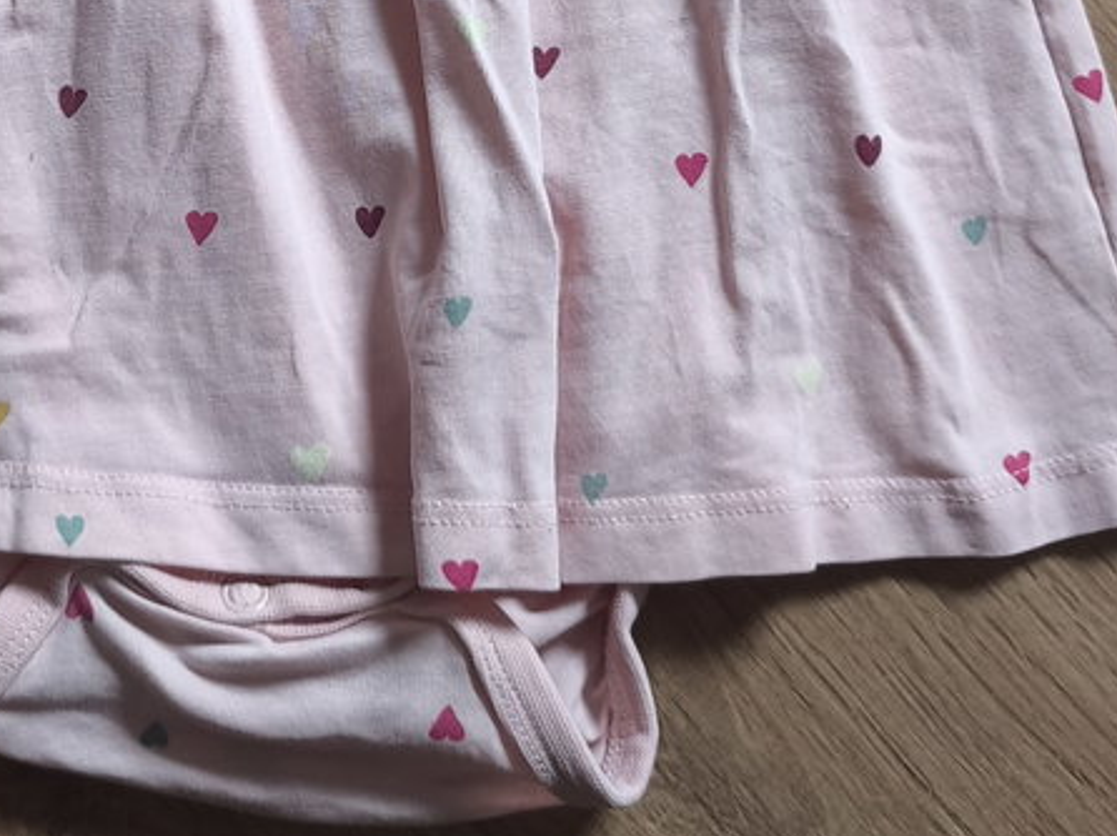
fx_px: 2064
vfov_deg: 21.2
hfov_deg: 29.8
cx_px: 278
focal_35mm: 64
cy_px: -185
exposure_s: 1/50
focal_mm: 6.57
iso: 500
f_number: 1.6
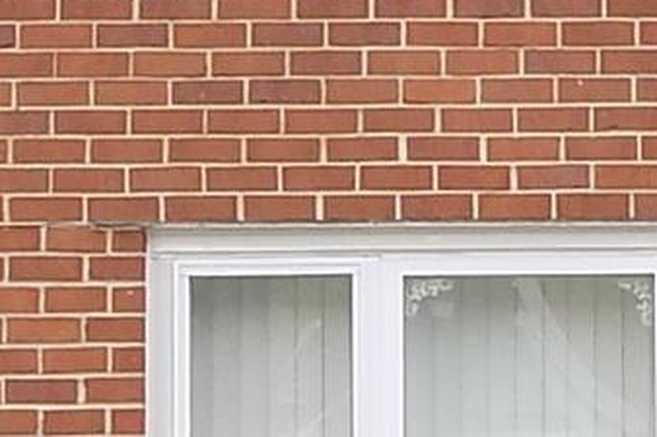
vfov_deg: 9.3
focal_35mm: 145
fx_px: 2645
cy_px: 561
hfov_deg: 13.4
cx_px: 976
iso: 80
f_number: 3.1
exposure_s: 1/200
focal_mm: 4
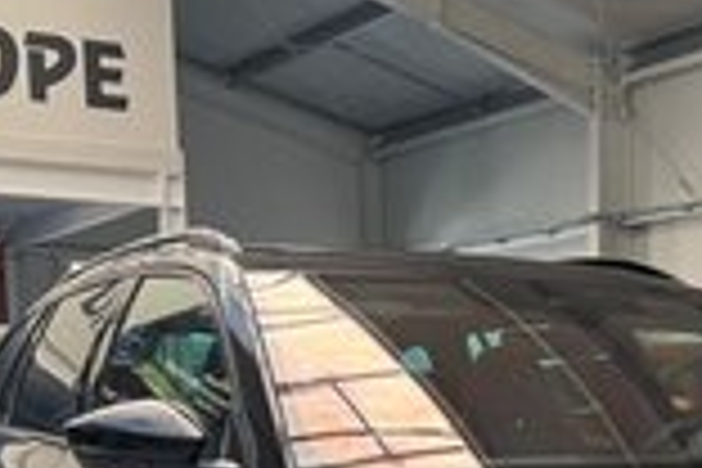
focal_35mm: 78
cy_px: 738
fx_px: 1521
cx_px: 603
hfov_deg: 25.4
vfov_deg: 15.8
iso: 200
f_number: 1.78
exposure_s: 1/107
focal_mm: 6.76
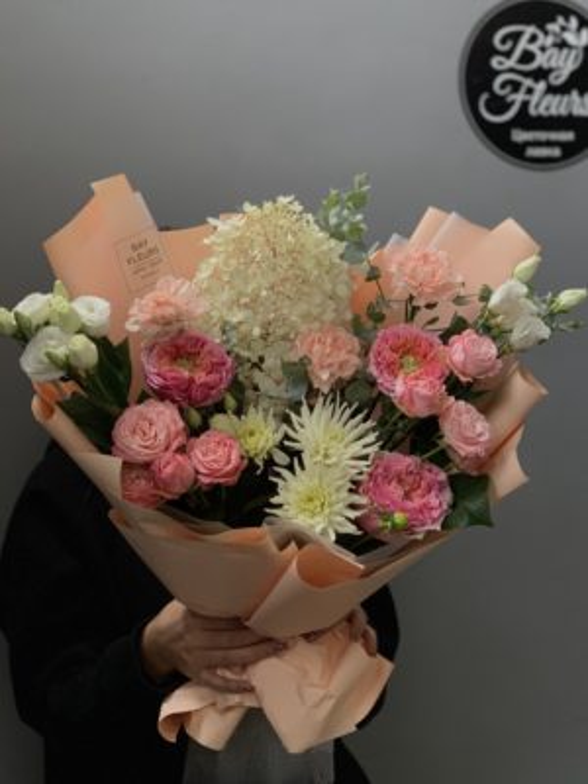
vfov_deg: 36.8
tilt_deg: -0.9
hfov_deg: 28.0
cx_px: 294
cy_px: 392
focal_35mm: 52
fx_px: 1178
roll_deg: +1.8
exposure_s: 1/60
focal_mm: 6
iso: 200
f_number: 2.4
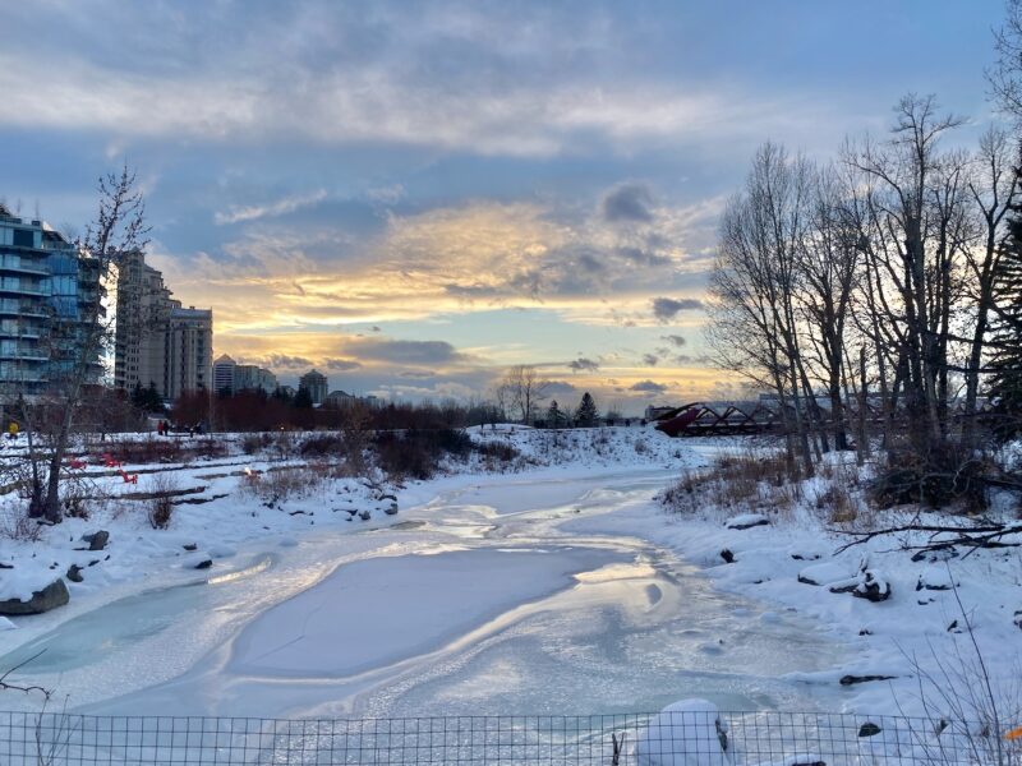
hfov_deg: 67.3
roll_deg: +0.7
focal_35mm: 26
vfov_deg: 53.1
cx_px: 511
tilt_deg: +4.2
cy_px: 383
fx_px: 768
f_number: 1.8
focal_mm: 4.25
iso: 32
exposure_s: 1/582
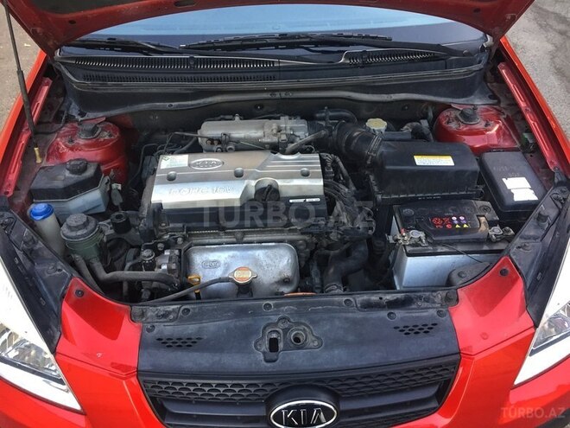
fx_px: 478
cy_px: 214
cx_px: 285
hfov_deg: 61.7
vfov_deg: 48.2
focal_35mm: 29
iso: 64
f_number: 2.2
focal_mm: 4.15
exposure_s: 1/33
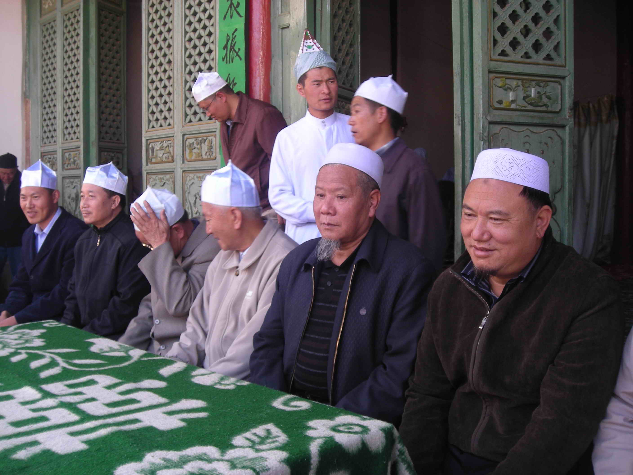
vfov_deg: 37.7
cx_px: 316
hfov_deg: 49.0
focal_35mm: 38
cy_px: 238
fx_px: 695
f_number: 3.2
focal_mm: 6.3
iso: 50
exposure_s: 1/32.2
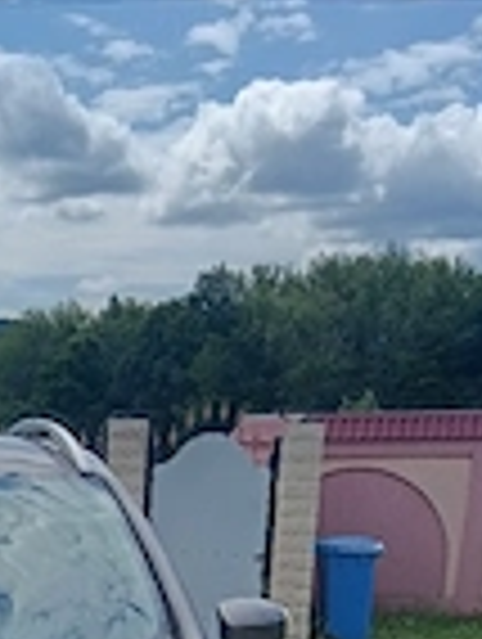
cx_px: -104
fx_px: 1407
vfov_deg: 23.1
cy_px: 806
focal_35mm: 76
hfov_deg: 18.4
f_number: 1.9
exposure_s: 1/1429
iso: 102
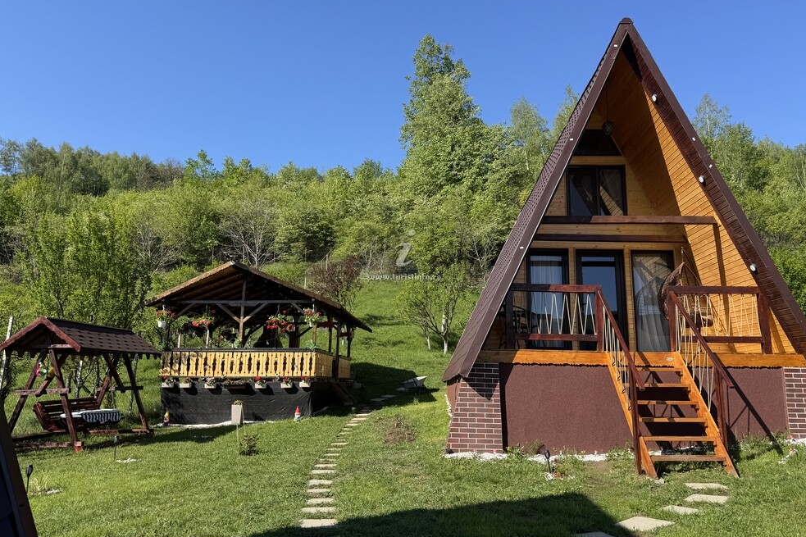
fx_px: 582
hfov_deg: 69.4
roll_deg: -0.6
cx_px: 419
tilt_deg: +11.7
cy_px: 268
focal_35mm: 26
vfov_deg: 49.5
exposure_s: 1/2252
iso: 80
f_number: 1.78
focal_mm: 6.76
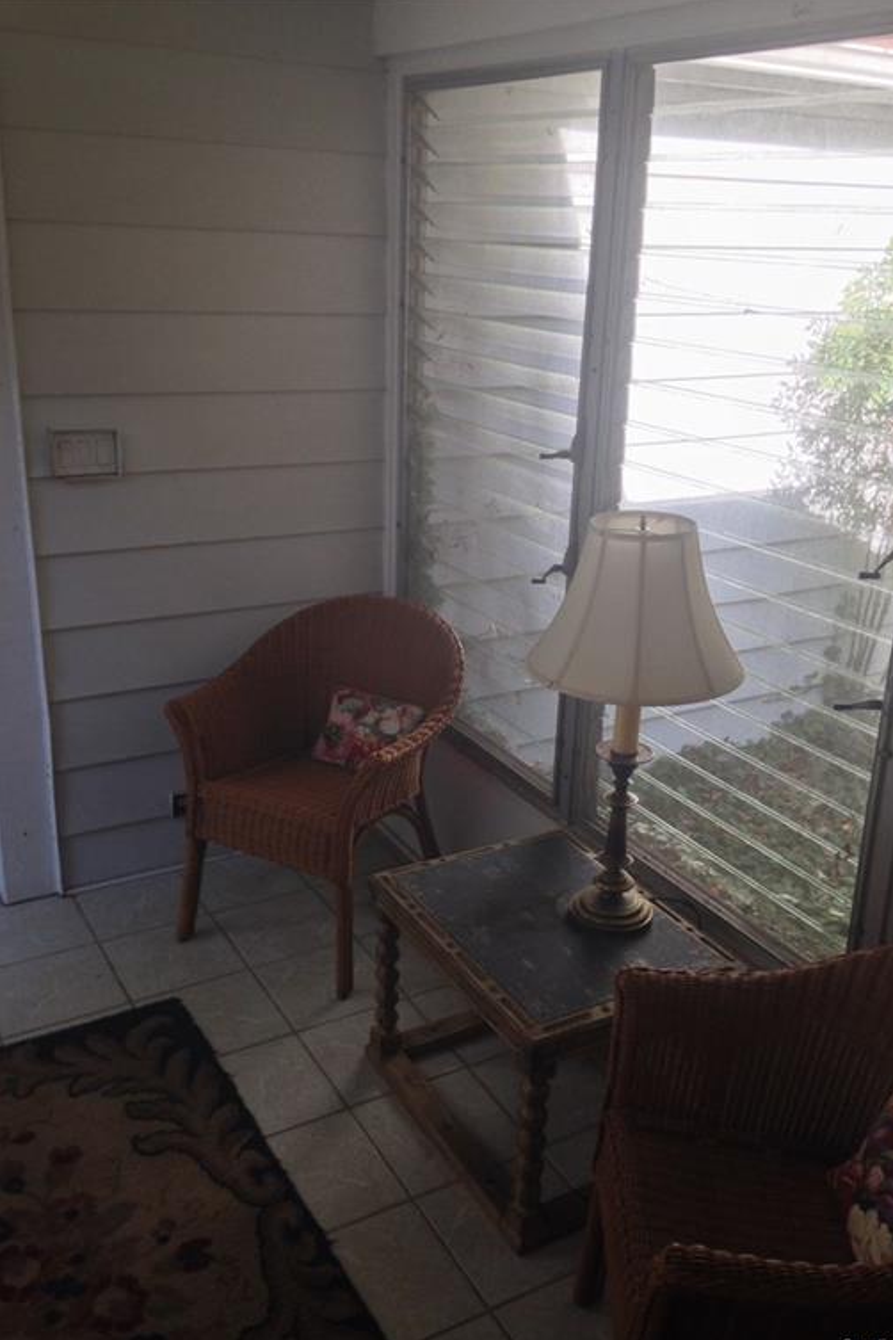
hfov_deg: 37.8
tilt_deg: -20.7
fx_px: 1302
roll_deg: -3.5
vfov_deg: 54.4
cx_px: 482
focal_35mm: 35
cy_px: 676
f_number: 2.4
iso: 64
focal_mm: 4.12
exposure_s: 1/120
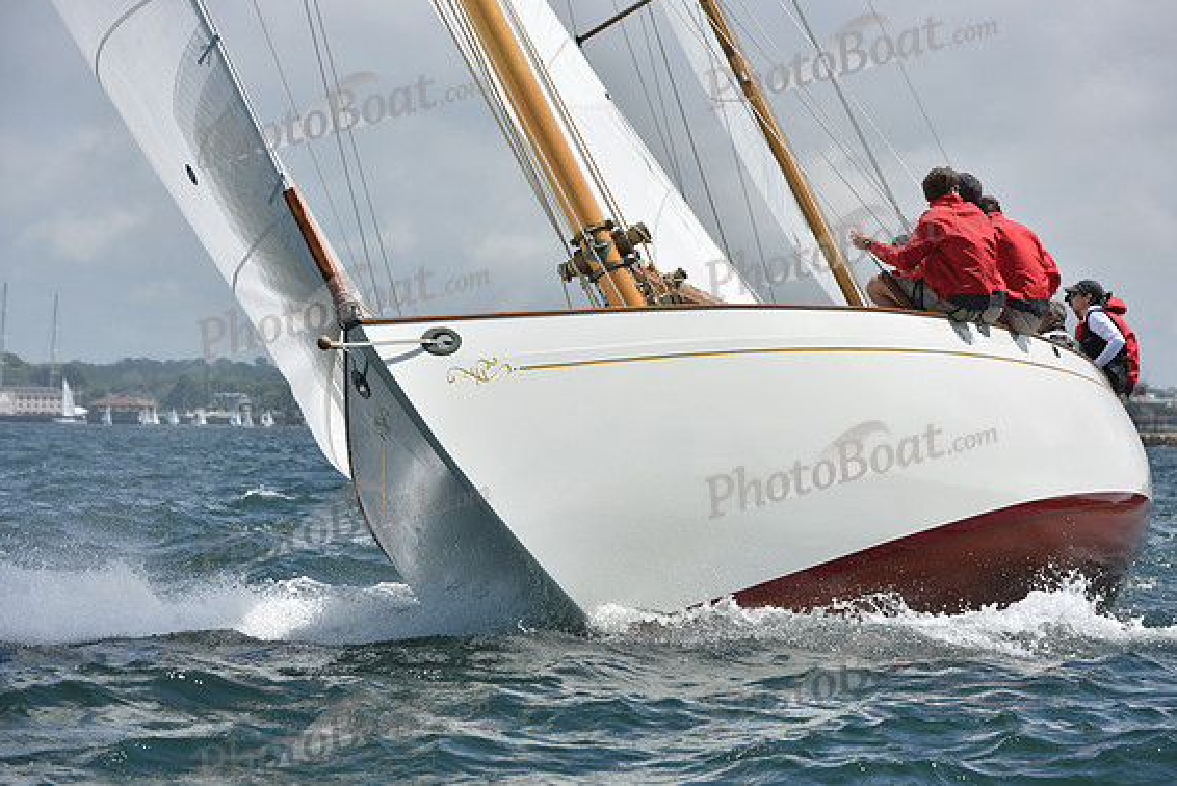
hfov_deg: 12.5
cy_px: 386
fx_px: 5364
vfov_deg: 8.4
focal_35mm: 164
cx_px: 599
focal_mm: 160
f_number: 9
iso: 250
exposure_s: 1/1250
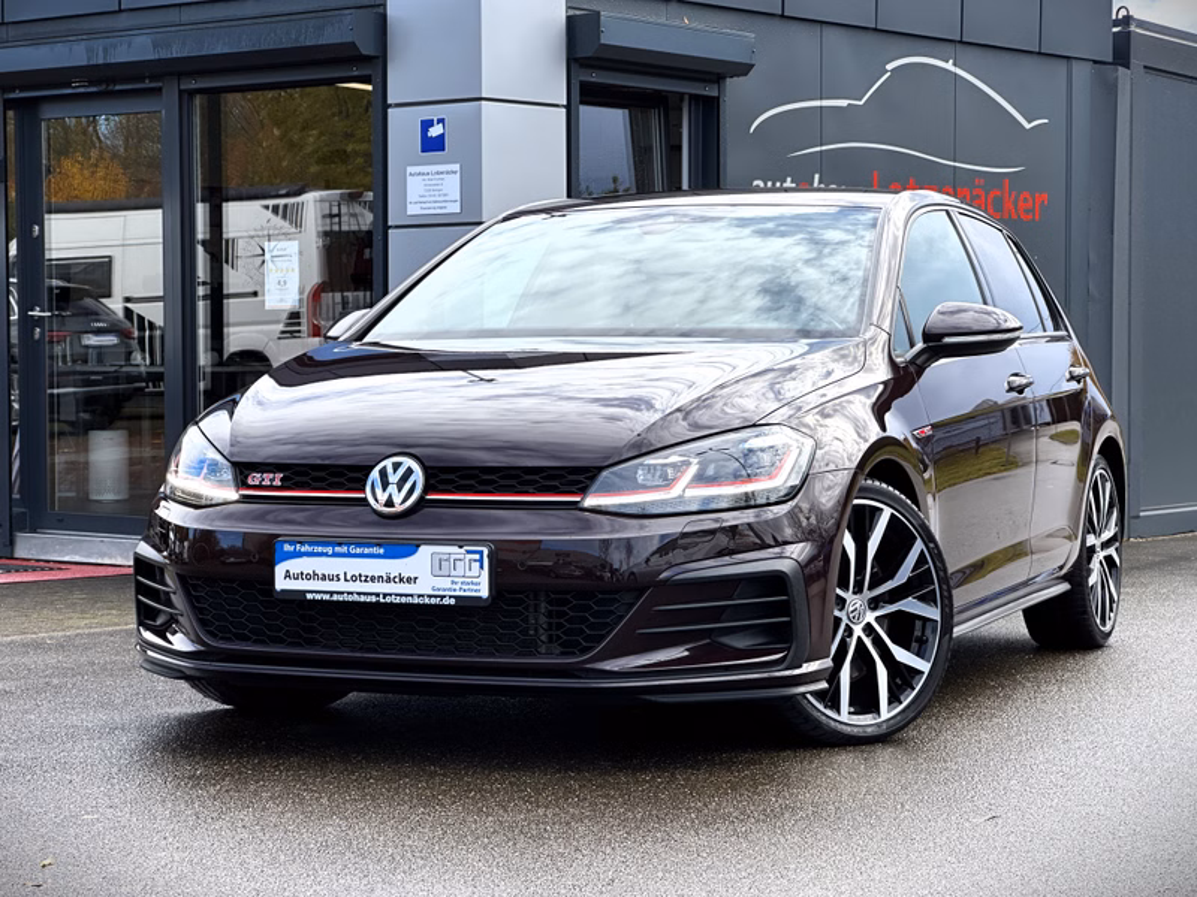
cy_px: 448
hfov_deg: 25.3
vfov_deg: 19.1
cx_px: 598
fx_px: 2663
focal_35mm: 77
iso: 32
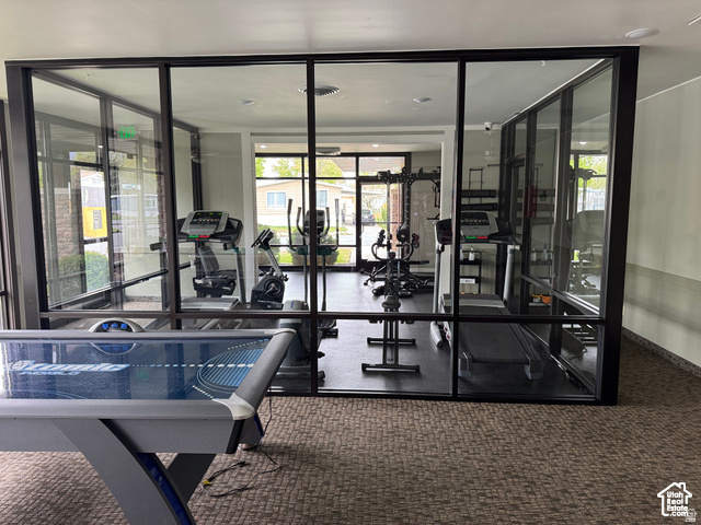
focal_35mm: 24
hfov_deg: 71.6
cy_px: 262
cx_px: 350
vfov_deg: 56.8
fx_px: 486
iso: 200
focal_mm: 6.76
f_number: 1.78
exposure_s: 1/121
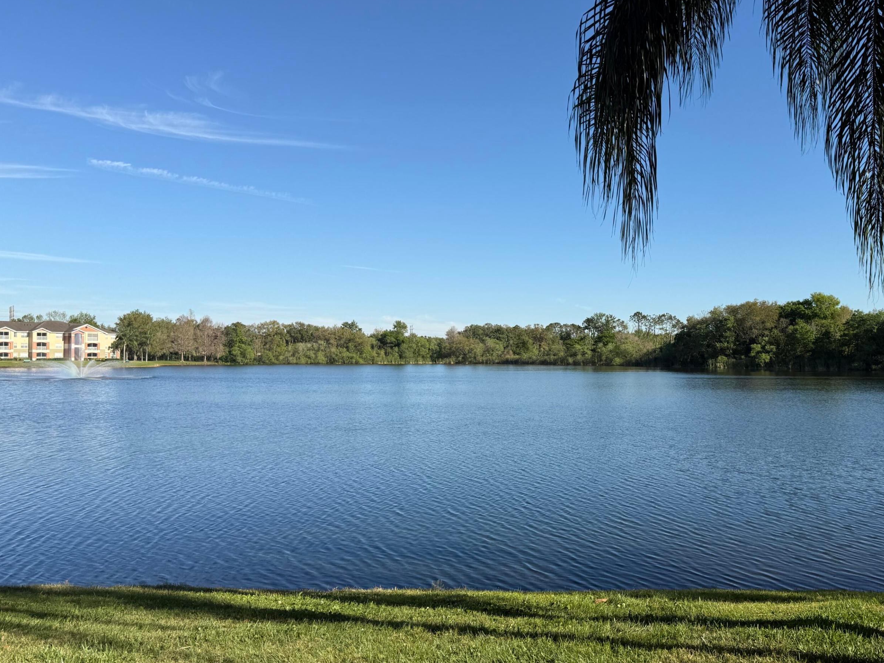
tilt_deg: +1.4
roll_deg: -0.3
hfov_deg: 61.1
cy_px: 336
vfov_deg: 48.2
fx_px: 741
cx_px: 533
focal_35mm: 29
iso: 80
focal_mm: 6.76
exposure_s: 1/4673
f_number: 1.78
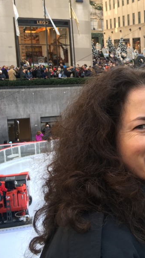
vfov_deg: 38.5
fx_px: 369
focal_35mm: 54
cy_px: 121
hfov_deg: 19.7
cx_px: 208
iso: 25
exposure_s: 1/60
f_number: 2.2
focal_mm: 4.15
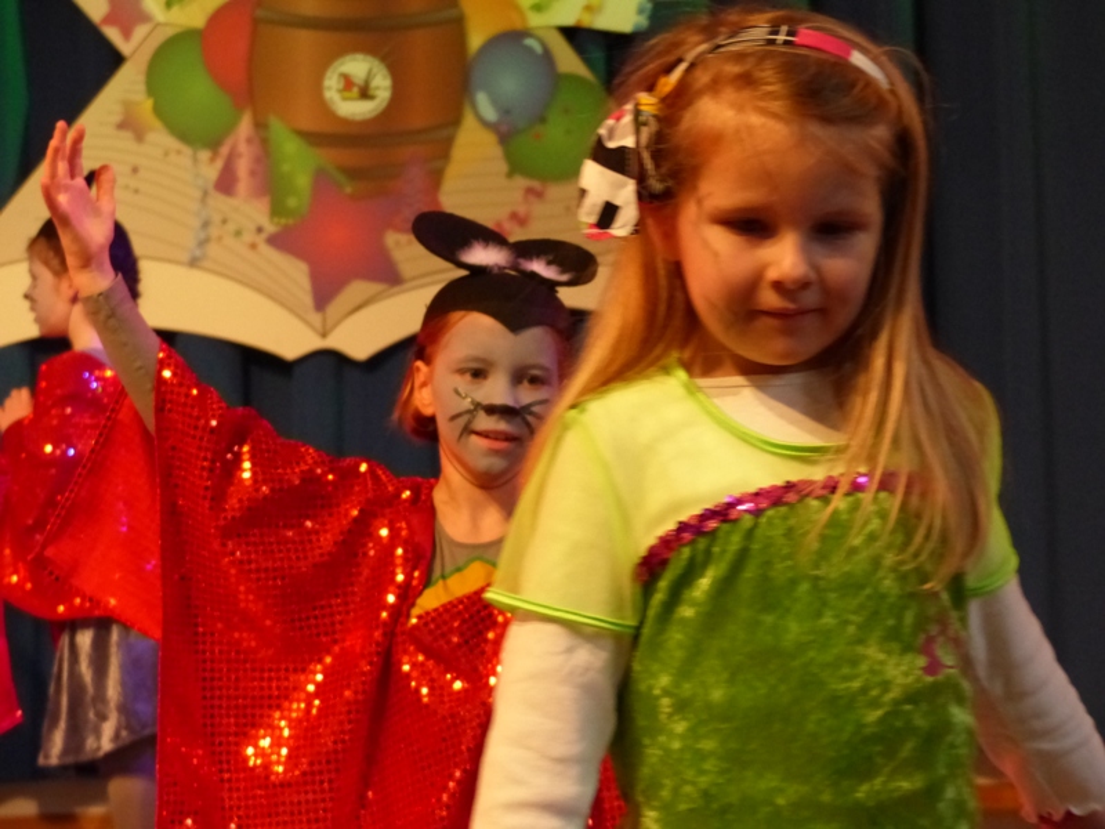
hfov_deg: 20.9
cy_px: 414
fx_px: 3001
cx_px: 552
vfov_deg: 15.7
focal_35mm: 94
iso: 800
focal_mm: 16.9
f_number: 2.8
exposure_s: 1/125
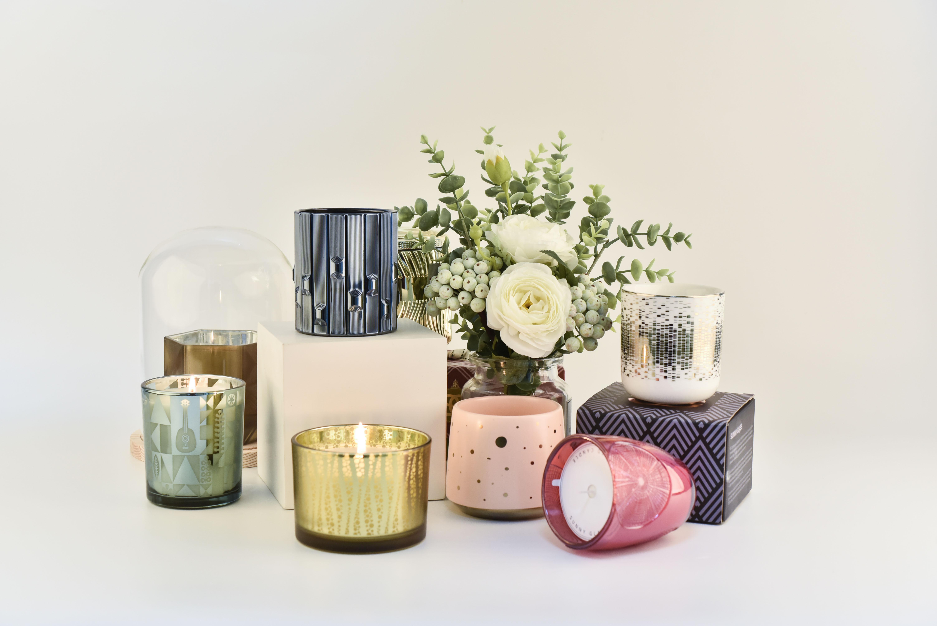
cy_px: 313
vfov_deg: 22.6
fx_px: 1562
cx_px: 468
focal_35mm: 60
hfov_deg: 33.4
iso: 800
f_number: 7.1
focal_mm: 60
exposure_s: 1/50
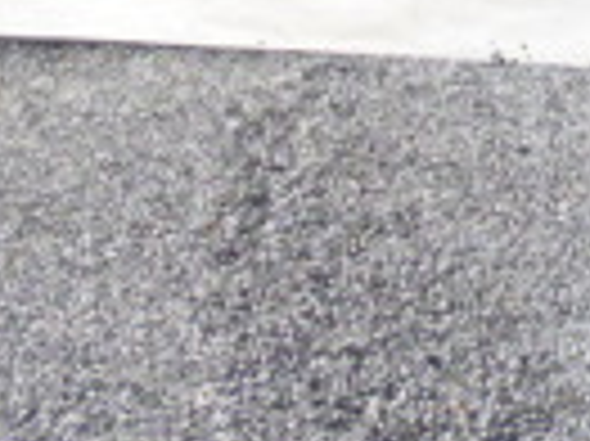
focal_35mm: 137
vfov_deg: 10.0
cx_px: 419
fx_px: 2333
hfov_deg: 14.4
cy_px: -428
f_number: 9
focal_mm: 5
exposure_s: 1/250
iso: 320
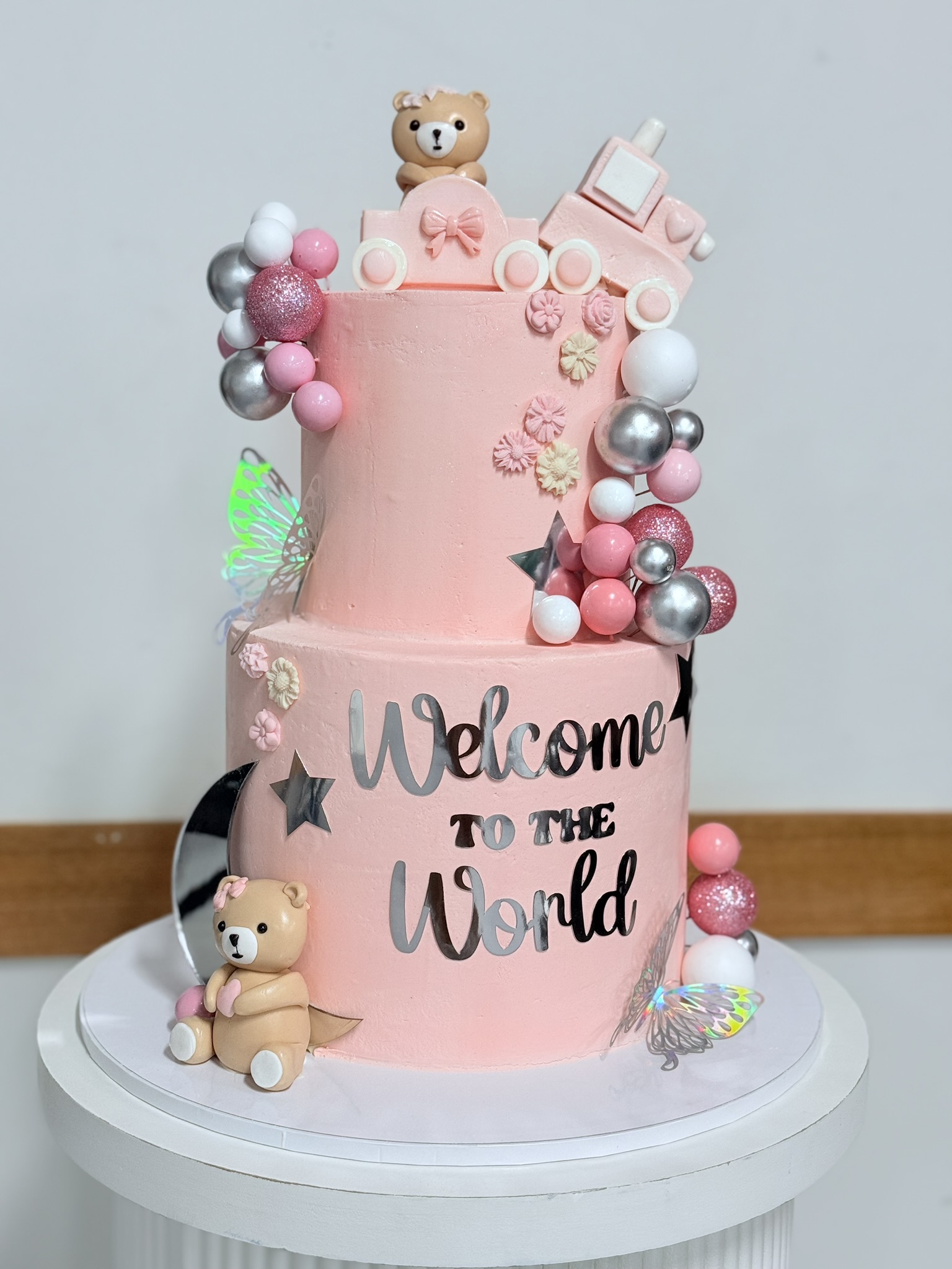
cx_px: 476
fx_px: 1760
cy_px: 634
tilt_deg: -9.1
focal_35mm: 48
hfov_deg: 30.3
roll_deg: -2.0
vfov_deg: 39.7
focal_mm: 6.76
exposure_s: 1/50
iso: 80
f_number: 1.78
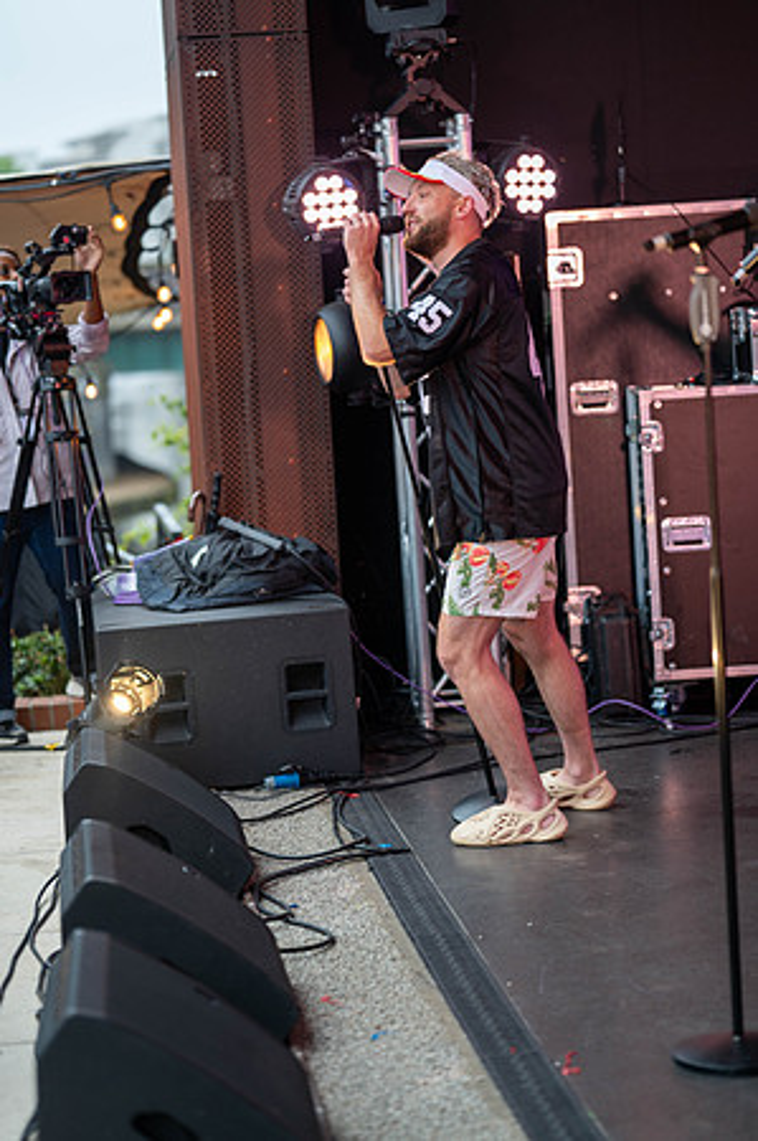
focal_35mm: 85
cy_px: 570
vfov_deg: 23.9
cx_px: 379
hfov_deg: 16.0
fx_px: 2691
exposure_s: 1/200
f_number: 2
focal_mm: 85
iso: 220
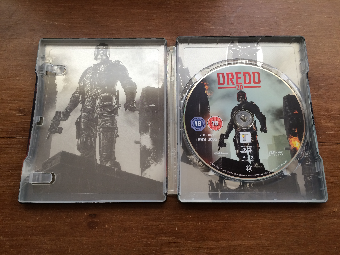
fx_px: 285
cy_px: 128
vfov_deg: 48.2
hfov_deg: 61.7
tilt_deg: -74.7
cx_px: 170
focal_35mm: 29
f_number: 2.2
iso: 40
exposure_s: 1/40
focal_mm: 4.15
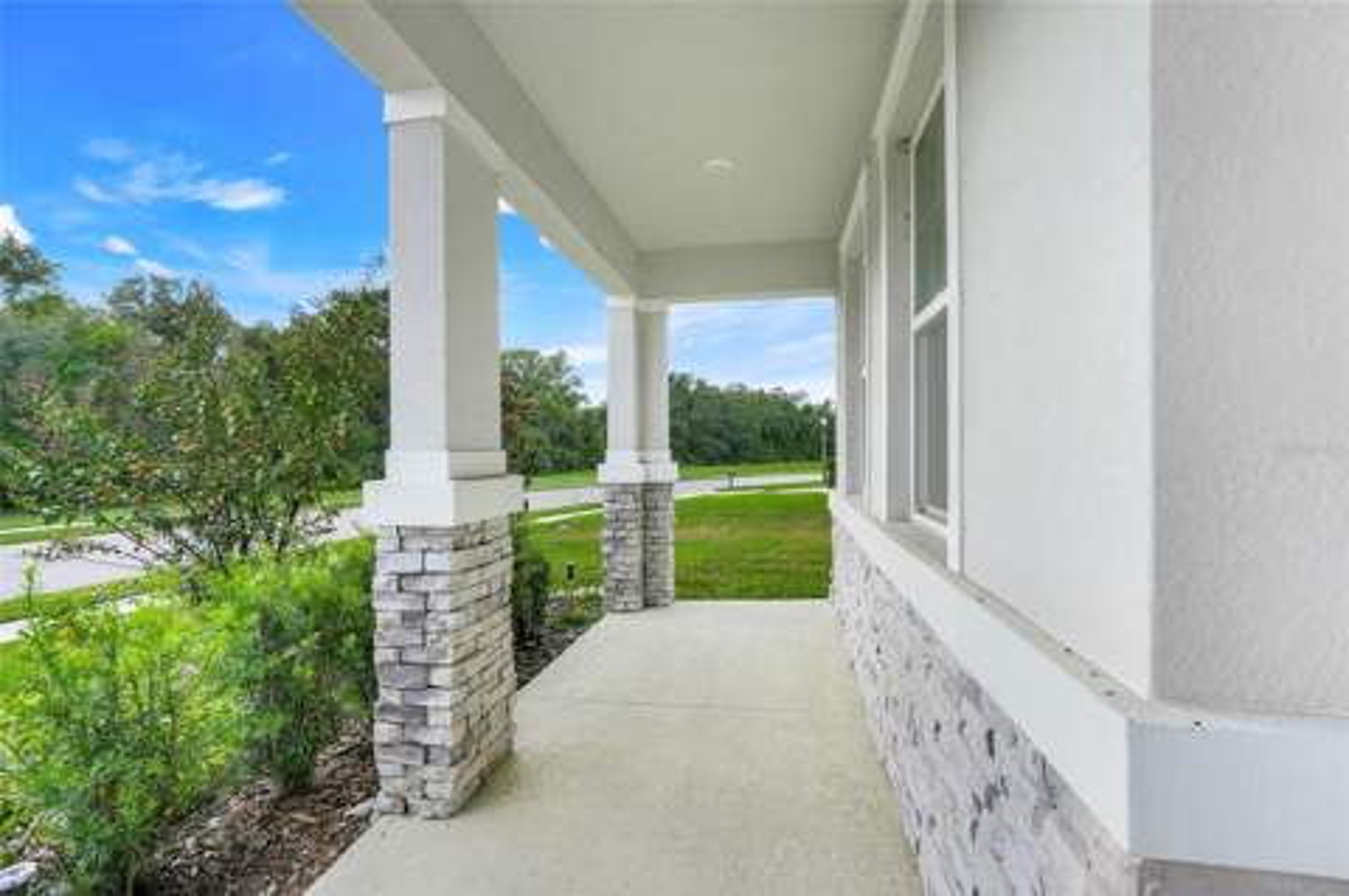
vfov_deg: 73.6
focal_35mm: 16
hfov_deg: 96.8
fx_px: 599
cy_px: 448
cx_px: 674
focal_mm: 16
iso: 250
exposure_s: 1/40
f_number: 9
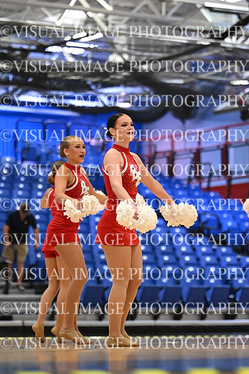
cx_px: 124
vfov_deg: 12.5
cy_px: 187
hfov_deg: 8.3
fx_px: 1714
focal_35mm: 165
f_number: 2.8
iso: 8000
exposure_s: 1/1000
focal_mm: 110
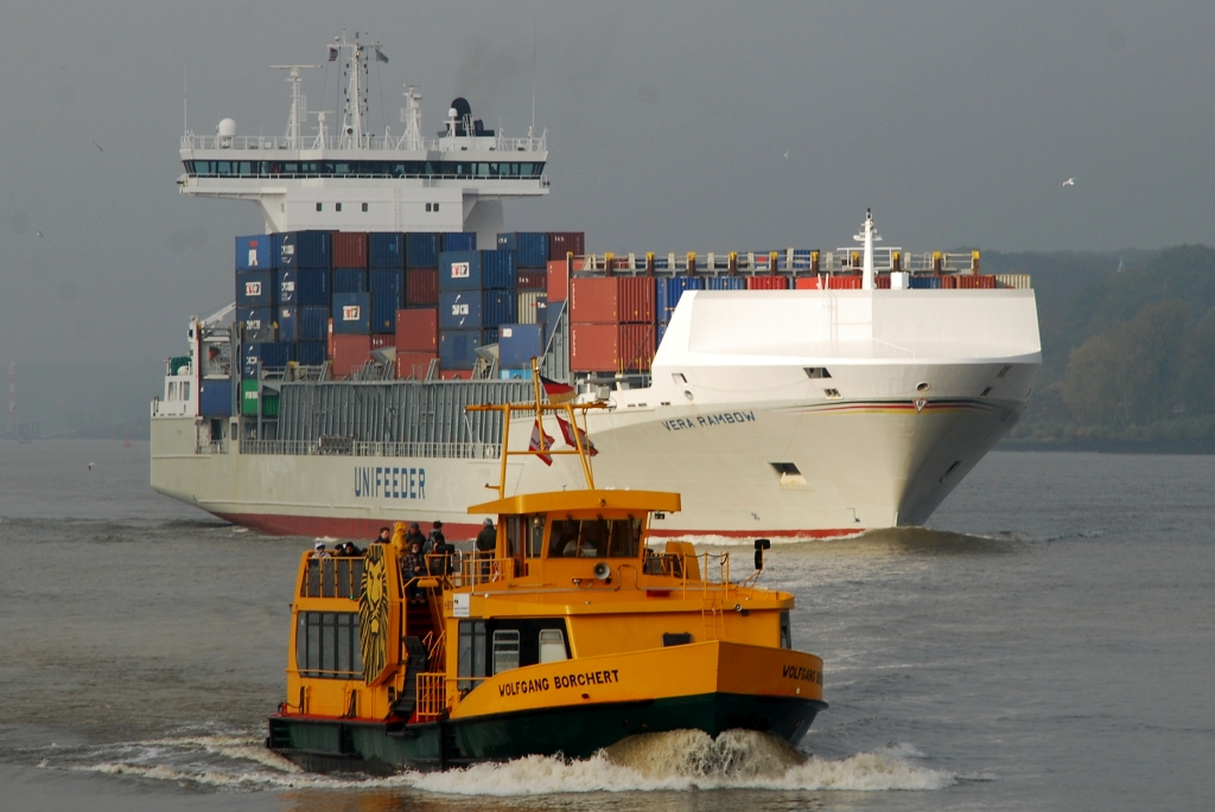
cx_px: 608
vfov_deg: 6.8
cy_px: 406
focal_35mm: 202
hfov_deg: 10.1
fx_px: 6841
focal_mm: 135
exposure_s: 1/250
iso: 180
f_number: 10
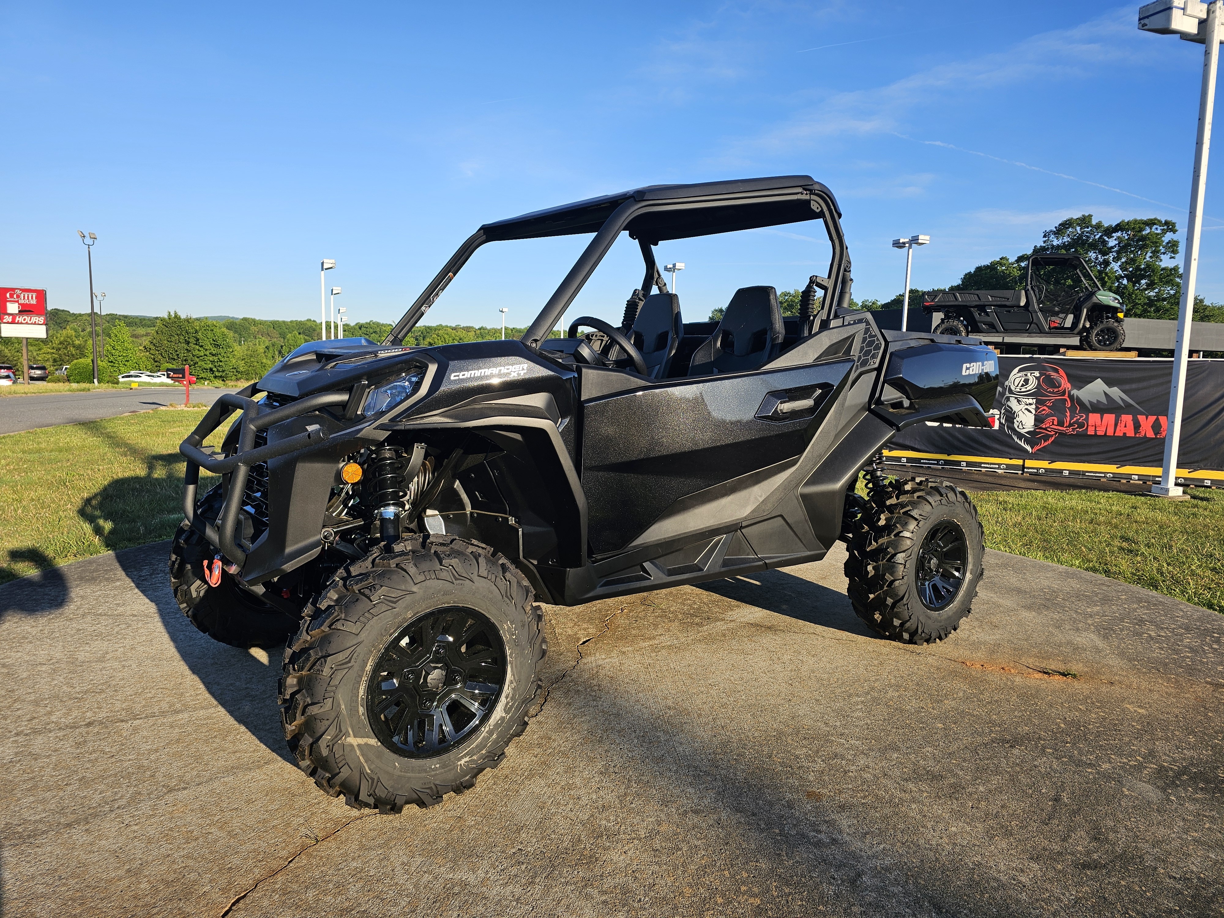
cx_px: 612
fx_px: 813
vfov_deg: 58.9
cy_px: 459
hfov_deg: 73.9
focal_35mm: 23
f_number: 1.7
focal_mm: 6.3
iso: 10
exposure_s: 1/400
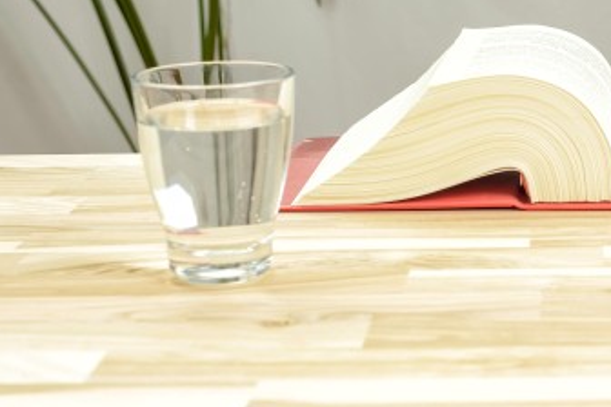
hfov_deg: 18.5
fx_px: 1816
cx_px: 639
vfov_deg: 12.7
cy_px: 51
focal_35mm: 107
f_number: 8
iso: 100
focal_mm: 50
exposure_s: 1/100
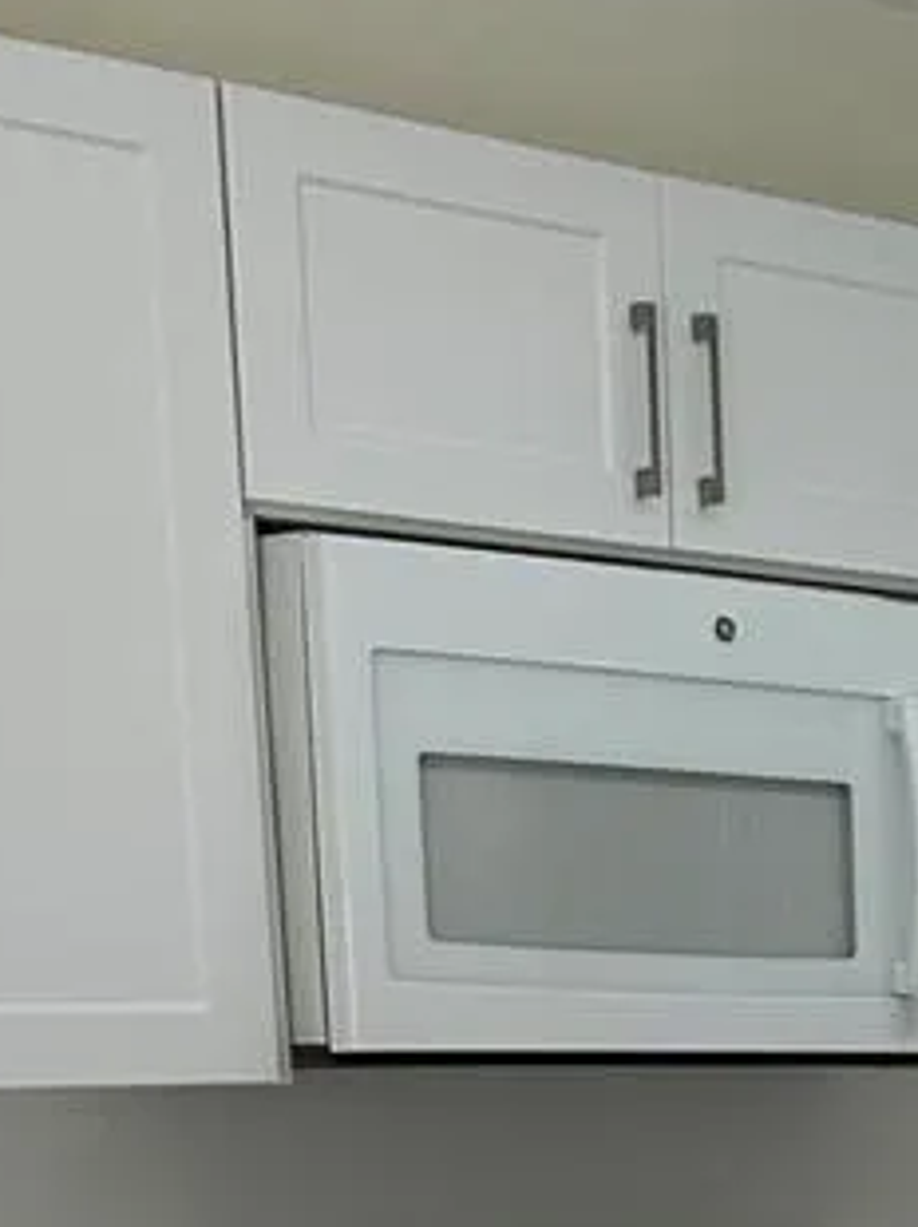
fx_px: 3293
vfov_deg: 19.2
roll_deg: -1.7
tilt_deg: -7.8
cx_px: 1468
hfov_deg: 14.5
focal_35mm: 93
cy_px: 1686
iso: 80
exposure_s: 1/390
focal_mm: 6.86
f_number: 1.78
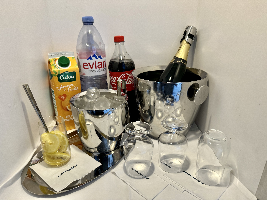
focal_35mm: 24
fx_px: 185
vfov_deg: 56.8
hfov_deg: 71.6
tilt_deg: -21.0
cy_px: 100
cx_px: 134
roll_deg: -2.4
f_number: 1.78
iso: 250
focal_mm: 6.76
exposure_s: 1/58
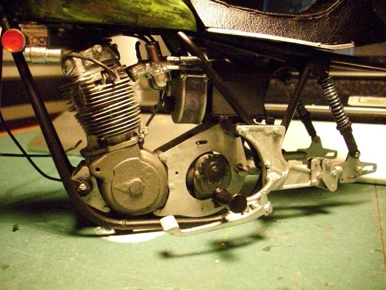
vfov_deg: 45.4
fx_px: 346
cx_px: 193
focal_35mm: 31
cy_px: 145
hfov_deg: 58.4
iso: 1600
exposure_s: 1/60
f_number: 2.8
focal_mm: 6.2
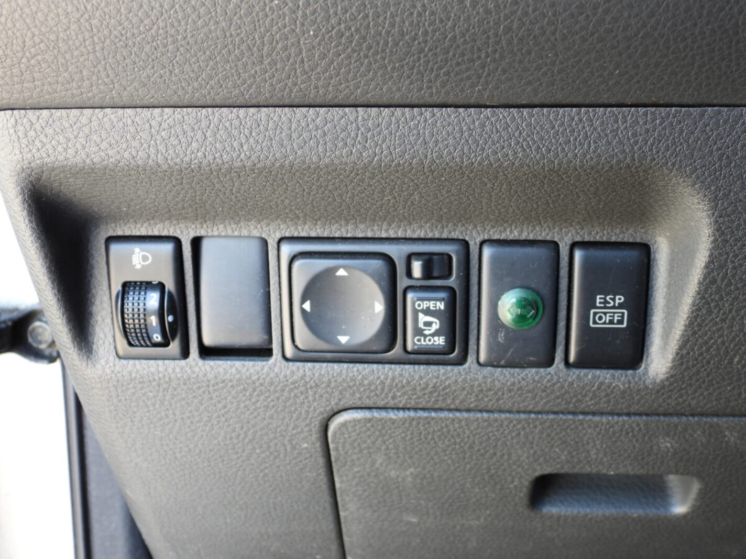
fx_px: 1013
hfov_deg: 40.4
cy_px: 280
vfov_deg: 30.9
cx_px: 373
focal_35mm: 47
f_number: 3.2
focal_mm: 8.5
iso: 100
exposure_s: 1/40
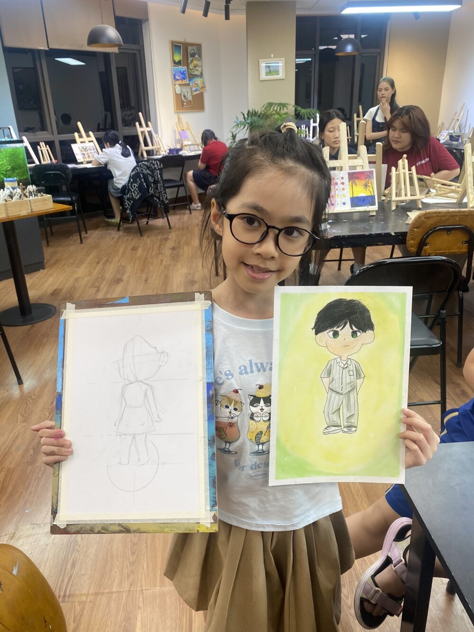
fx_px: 475
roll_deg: +2.8
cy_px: 316
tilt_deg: -22.4
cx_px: 237
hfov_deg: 53.1
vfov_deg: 67.3
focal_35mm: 26
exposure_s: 1/120
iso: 125
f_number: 1.8
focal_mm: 4.25
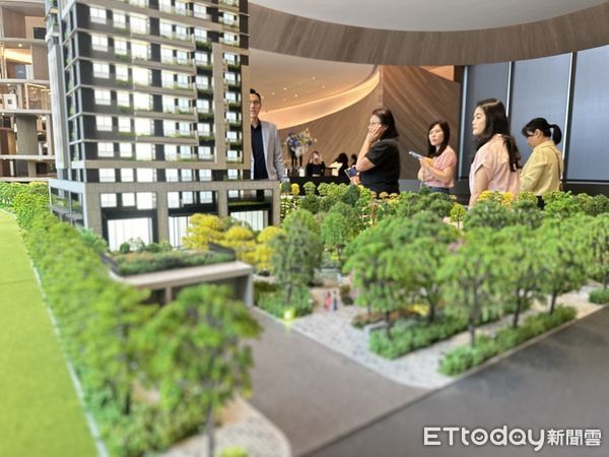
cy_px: 228
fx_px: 422
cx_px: 304
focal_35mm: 24
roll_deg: +0.1
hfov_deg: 71.6
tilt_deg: -8.1
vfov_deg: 56.8
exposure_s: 1/60
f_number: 1.78
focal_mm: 6.86
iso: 320
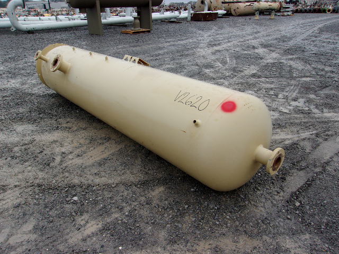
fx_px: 264
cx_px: 170
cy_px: 127
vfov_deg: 51.4
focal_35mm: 27
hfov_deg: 65.3
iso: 80
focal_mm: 4.9
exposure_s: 1/75
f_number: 10.4
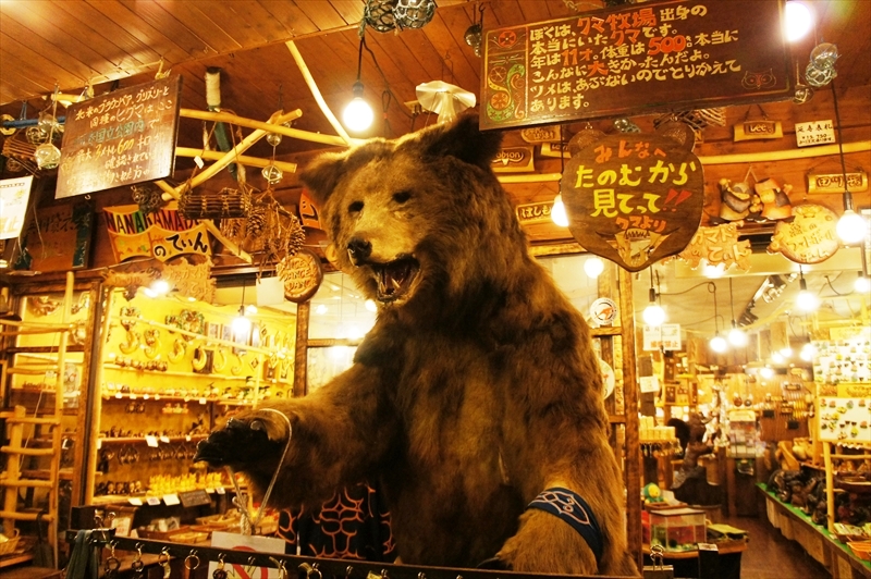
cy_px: 290
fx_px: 653
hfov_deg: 67.4
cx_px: 436
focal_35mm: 27
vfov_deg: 47.9
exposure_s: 1/125
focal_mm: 18
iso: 1600
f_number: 3.5
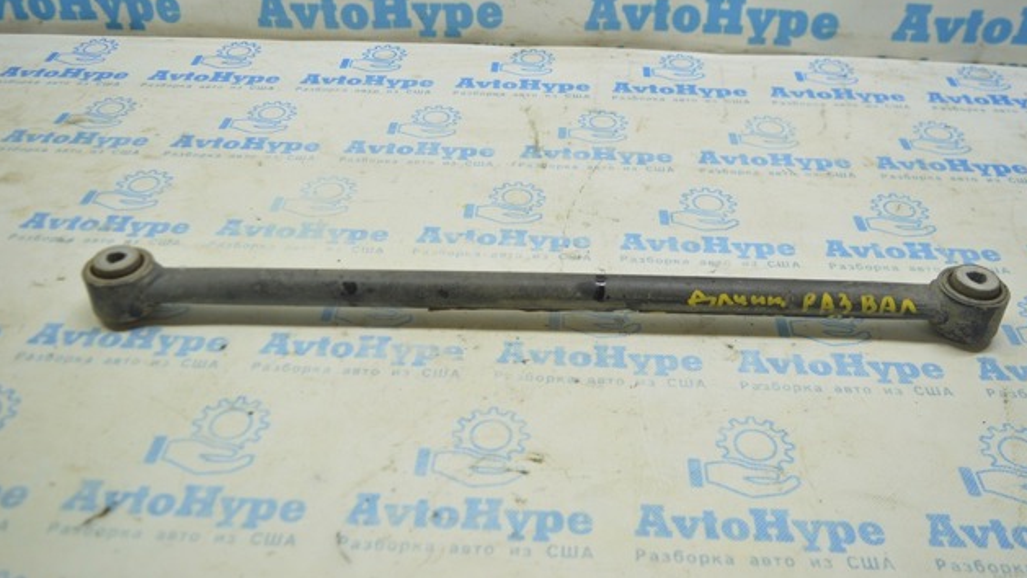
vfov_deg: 35.0
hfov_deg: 58.7
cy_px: 239
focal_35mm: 34
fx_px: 913
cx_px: 519
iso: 400
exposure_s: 1/50
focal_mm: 21
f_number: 3.8
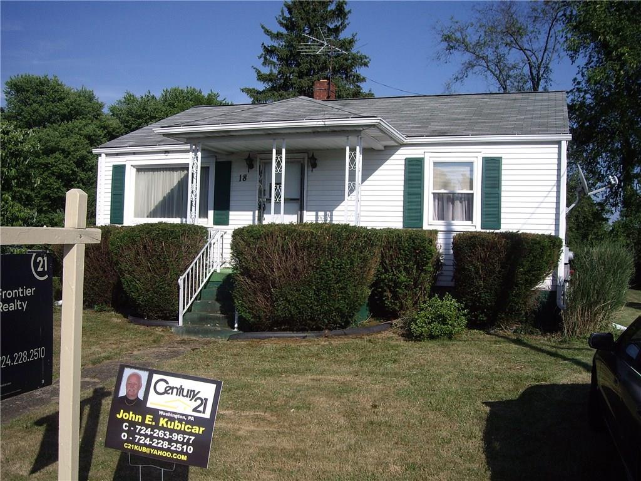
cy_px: 240
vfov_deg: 37.7
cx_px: 320
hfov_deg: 49.0
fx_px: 704
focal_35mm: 38
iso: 64
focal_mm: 6.2
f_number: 4.3
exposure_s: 1/800
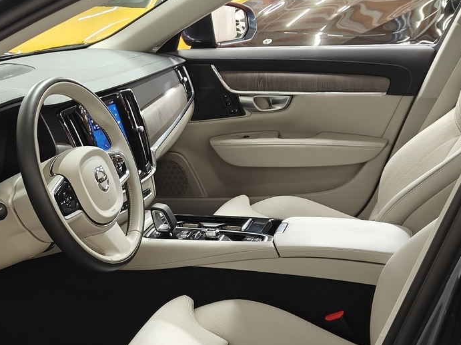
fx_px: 666
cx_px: 129
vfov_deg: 28.5
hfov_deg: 37.5
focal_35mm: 50
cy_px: 271
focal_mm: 5.59
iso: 125
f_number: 1.8
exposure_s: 1/50
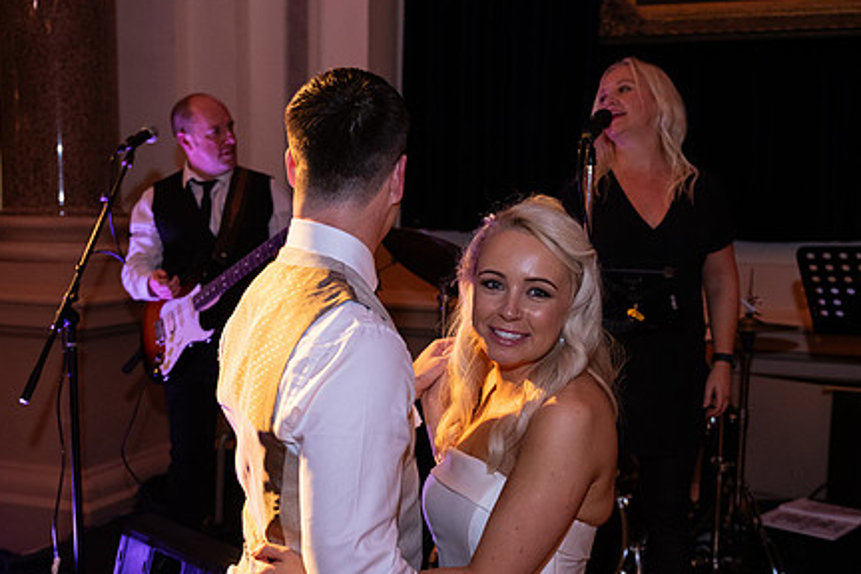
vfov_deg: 28.5
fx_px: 1124
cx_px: 442
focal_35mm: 47
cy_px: 374
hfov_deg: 41.9
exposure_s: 1/160
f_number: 3.5
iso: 1250
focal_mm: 35
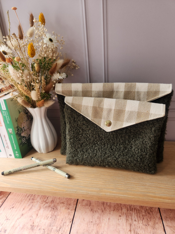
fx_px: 155
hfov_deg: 58.9
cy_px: 117
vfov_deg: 73.9
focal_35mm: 23
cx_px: 88
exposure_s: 1/180
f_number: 1.8
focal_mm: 5.4
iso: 80
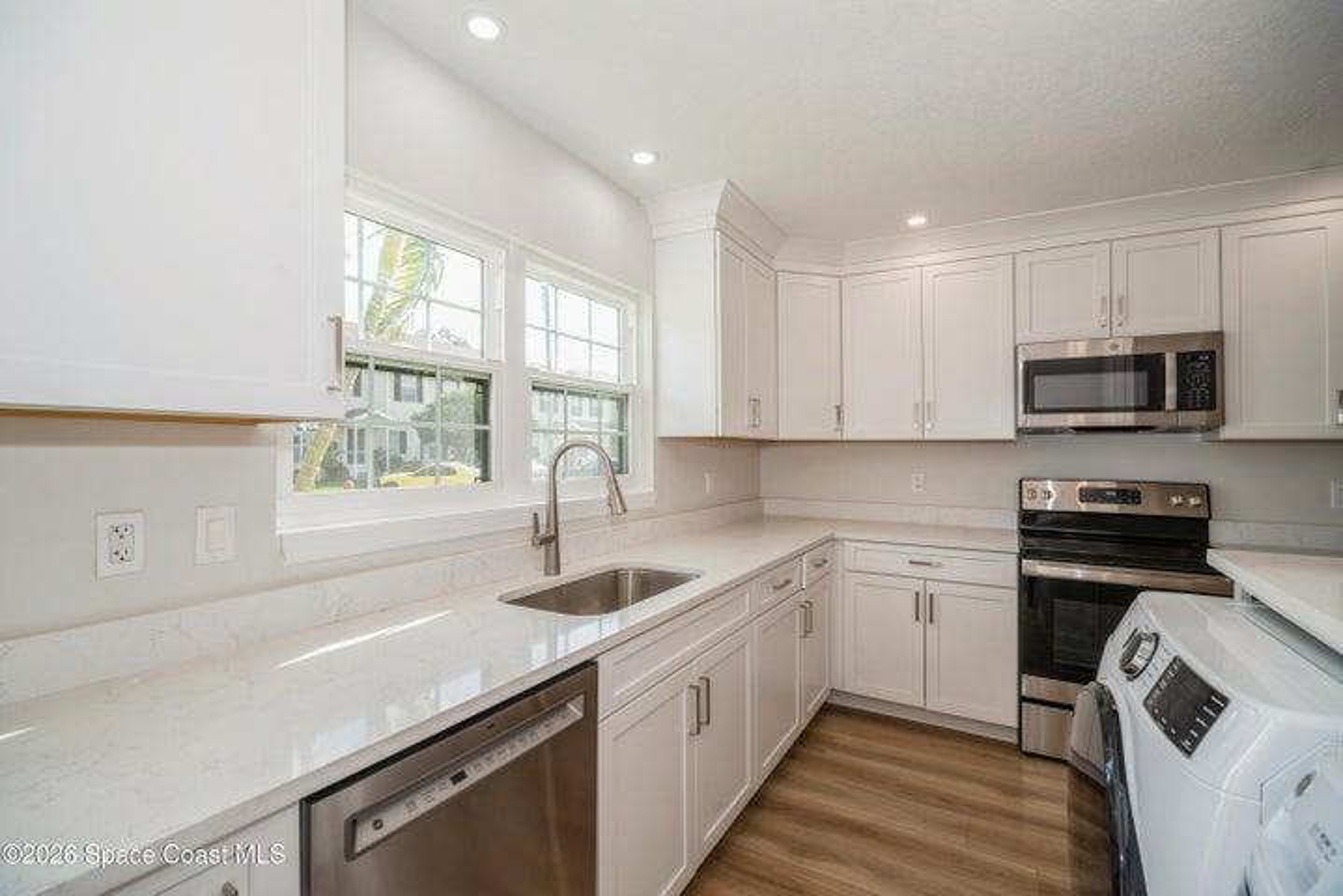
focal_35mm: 15
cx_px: 672
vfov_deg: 77.4
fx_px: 560
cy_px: 448
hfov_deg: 100.4
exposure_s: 1/30
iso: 200
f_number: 8
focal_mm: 15
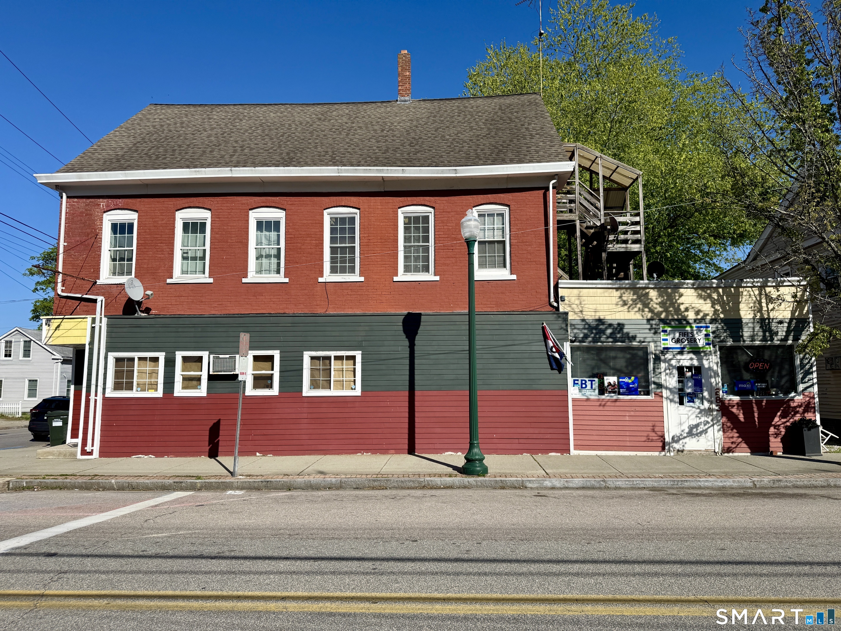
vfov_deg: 56.8
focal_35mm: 24
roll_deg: -0.2
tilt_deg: +6.2
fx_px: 583
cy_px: 316
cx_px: 420
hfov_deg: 71.6
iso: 80
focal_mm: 6.76
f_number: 1.78
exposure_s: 1/6173
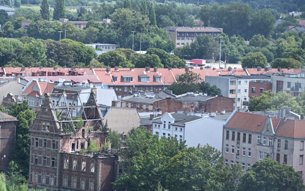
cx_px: 82
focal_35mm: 202
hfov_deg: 10.4
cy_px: 130
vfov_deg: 6.5
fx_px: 1679
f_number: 5
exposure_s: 1/400
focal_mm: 120
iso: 100
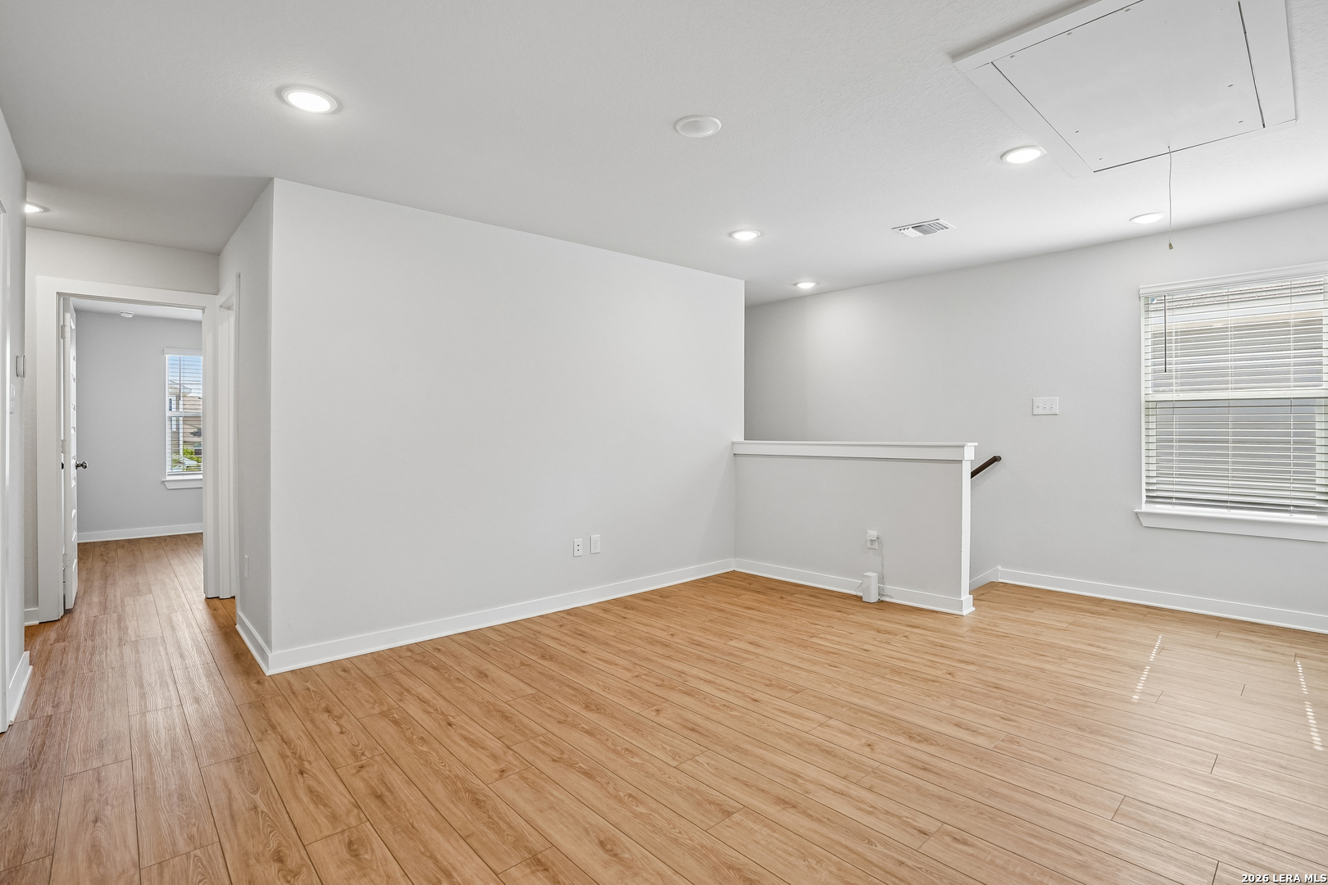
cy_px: 442
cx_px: 664
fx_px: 590
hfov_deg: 96.7
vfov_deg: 73.7
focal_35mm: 16
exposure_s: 1/30
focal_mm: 16
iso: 400
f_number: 9
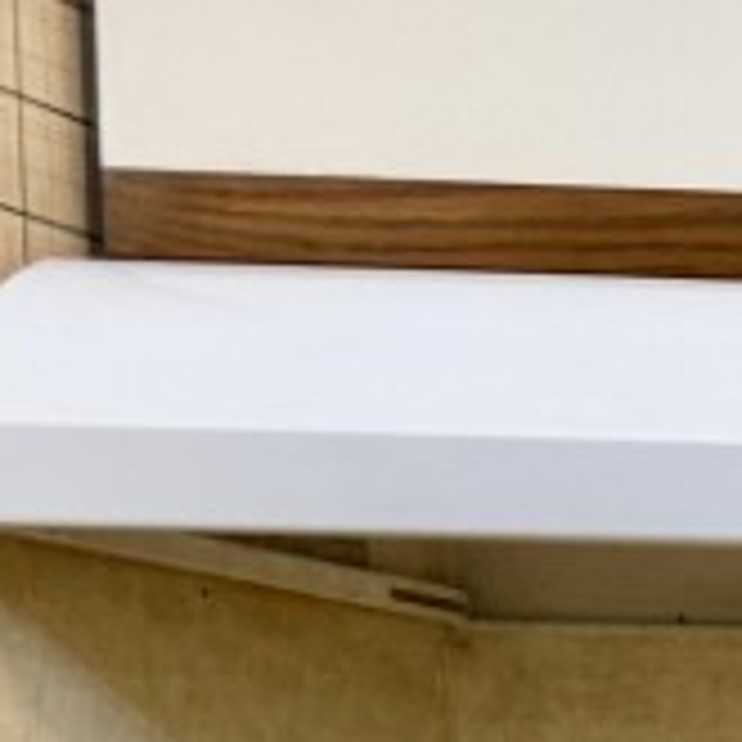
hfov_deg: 7.9
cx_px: 2698
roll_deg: -4.5
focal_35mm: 165
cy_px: 1583
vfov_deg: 9.7
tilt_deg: -7.0
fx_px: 4001
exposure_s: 1/60
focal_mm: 6.76
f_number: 1.78
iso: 100
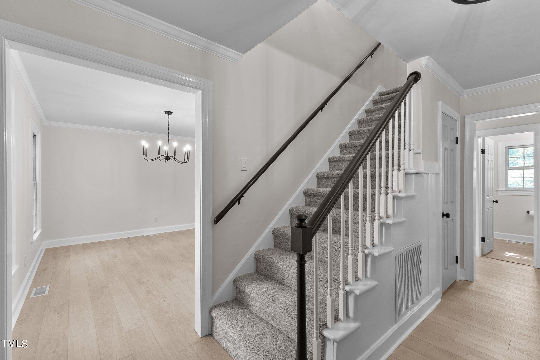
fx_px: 225
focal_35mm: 15
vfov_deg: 77.3
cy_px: 180
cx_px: 270
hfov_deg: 100.4
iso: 320
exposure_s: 1/6
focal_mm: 10
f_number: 7.1
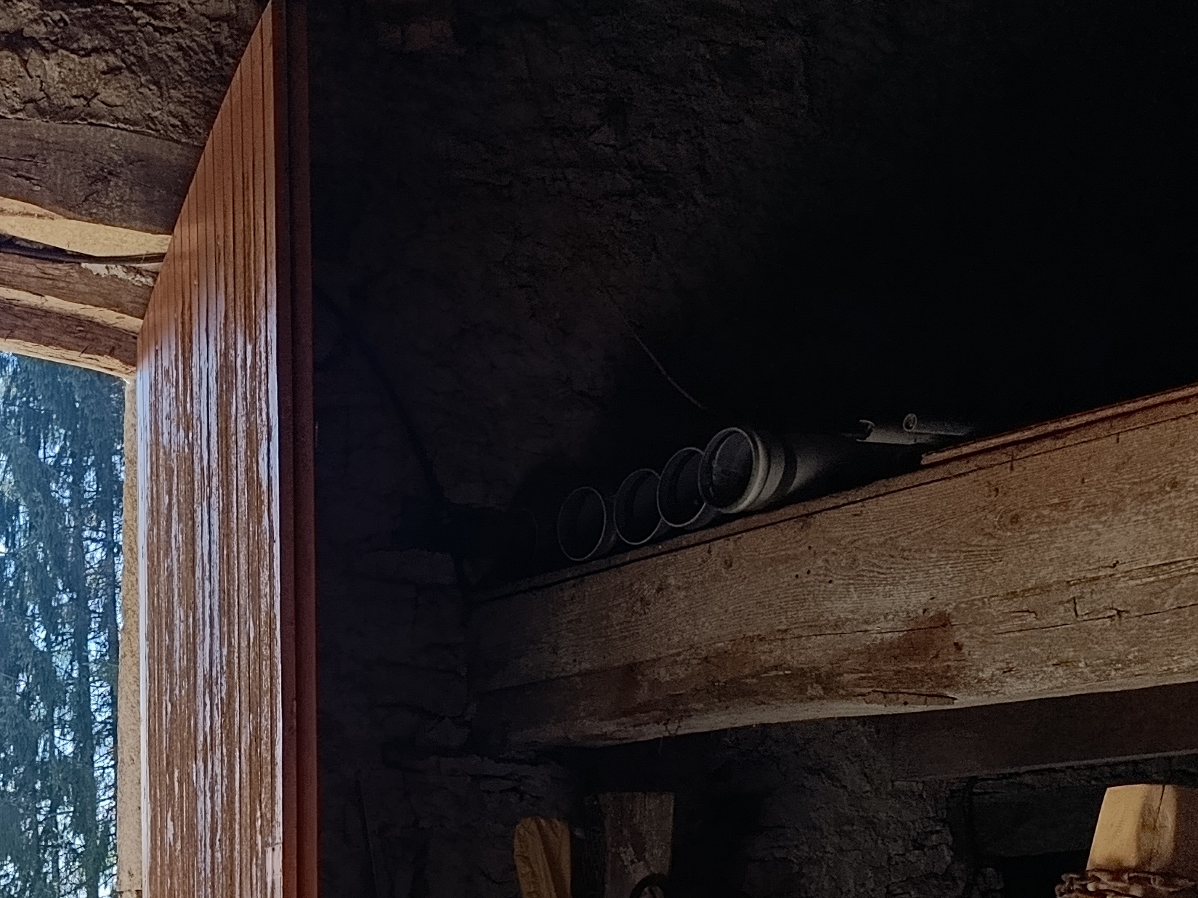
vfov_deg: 23.7
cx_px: -246
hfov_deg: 29.1
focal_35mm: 57
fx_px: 1972
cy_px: 1041
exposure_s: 1/224
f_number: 1.65
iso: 50
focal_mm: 6.11
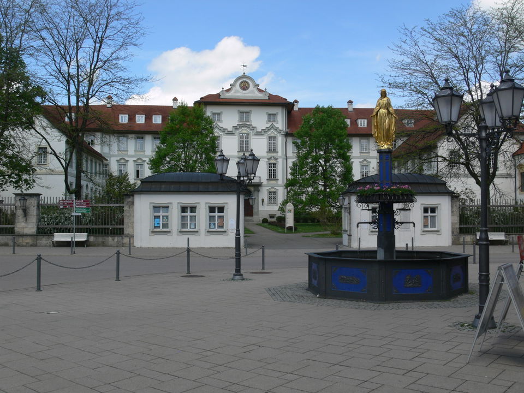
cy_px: 196
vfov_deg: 40.7
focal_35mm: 35
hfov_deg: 52.6
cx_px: 262
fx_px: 530
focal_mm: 7.4
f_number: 5.6
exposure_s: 1/320
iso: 80
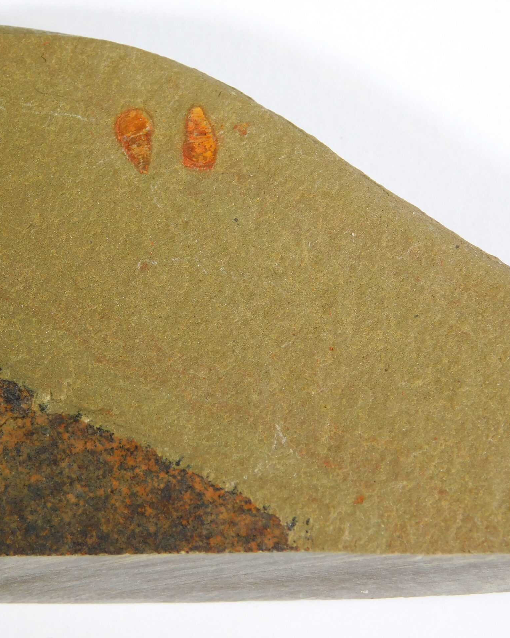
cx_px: 158
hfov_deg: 11.9
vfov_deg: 14.9
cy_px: 319
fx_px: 2434
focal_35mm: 129
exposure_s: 1/50
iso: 125
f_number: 4.6
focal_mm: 17.6
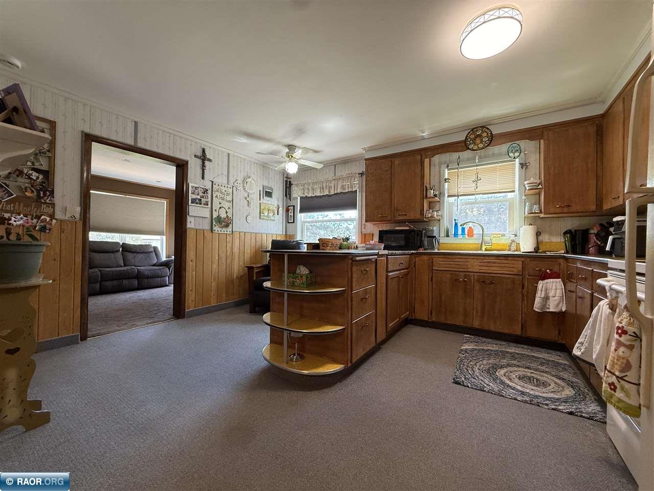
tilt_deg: -0.4
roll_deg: -1.4
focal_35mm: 14
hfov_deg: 102.1
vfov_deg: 85.7
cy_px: 246
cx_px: 327
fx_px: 265
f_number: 2.2
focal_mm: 2.22
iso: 320
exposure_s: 1/120
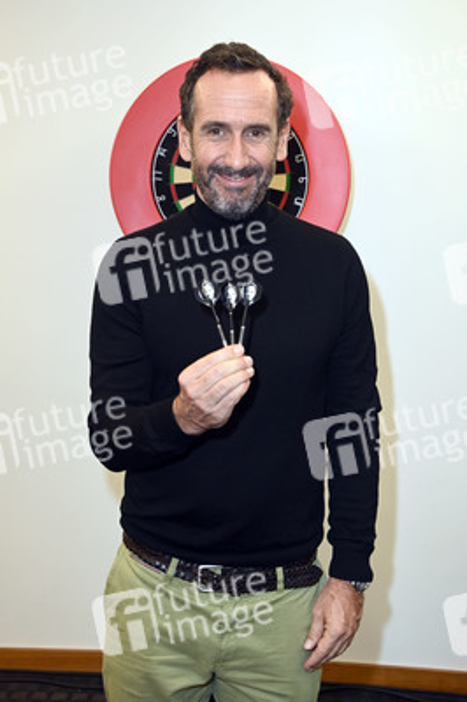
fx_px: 877
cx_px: 234
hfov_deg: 29.8
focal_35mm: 45
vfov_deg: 43.6
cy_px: 351
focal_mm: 45
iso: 1600
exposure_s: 1/60
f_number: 5.6
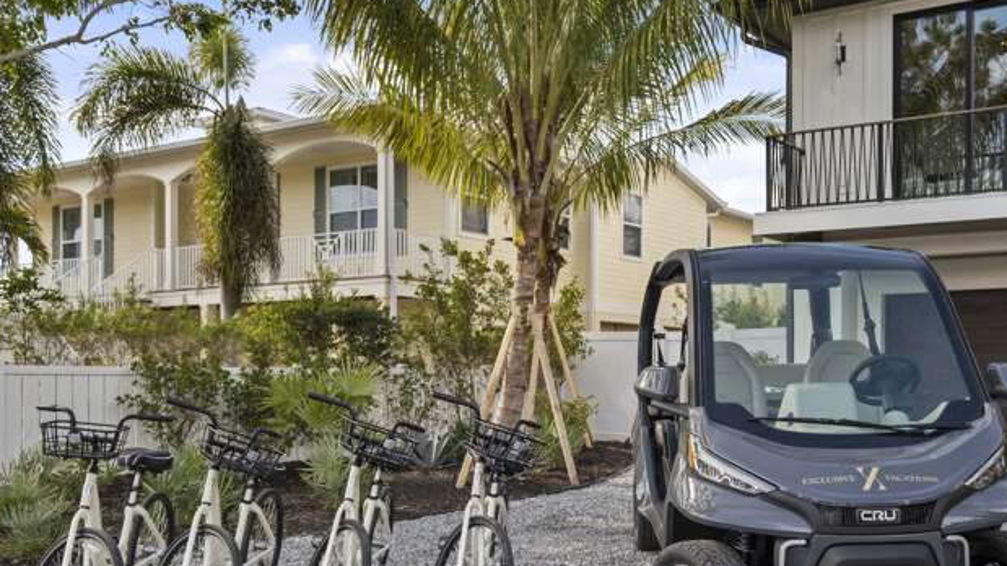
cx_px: 612
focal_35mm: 39
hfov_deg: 51.2
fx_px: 1041
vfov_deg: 30.2
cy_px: 381
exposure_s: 1/125
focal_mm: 20
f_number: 6.4
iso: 200
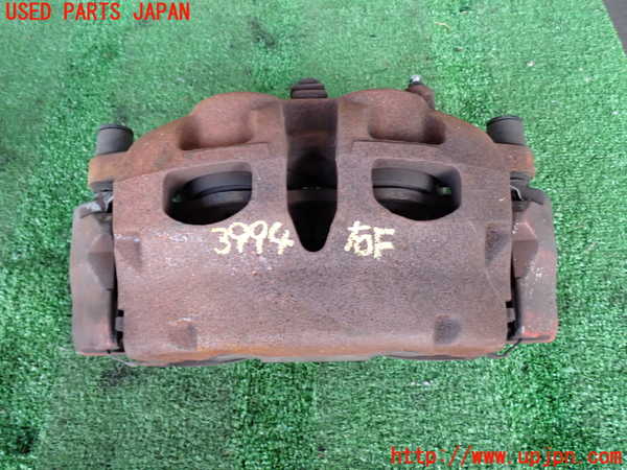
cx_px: 314
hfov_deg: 49.0
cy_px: 235
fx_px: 688
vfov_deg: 37.7
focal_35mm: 38
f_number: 2.7
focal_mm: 6.83
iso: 200
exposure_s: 1/40
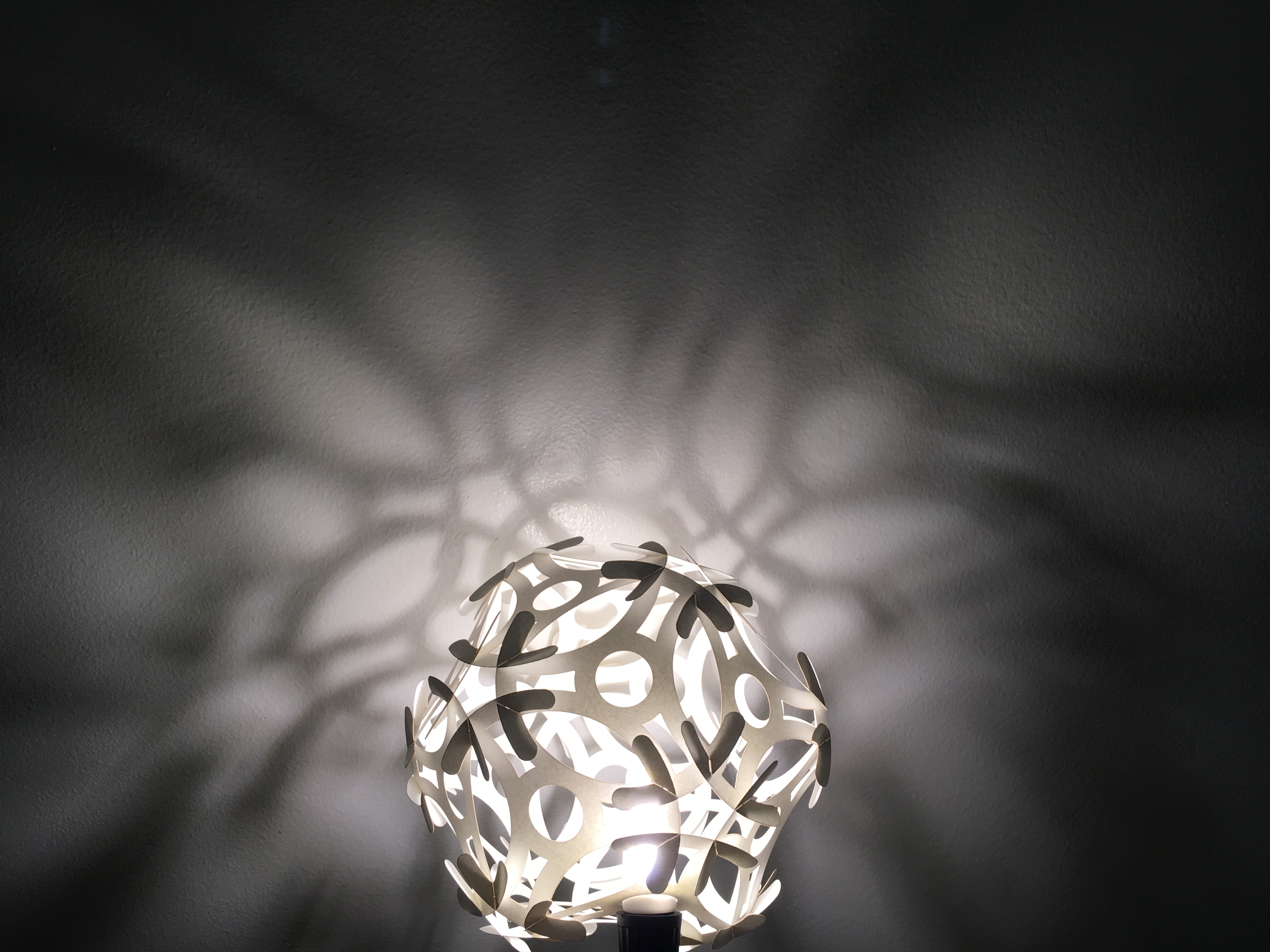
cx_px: 635
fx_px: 1064
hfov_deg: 61.7
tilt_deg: -23.0
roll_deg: +3.0
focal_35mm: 29
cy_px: 476
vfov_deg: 48.2
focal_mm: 4.15
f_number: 2.2
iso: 32
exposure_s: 1/120
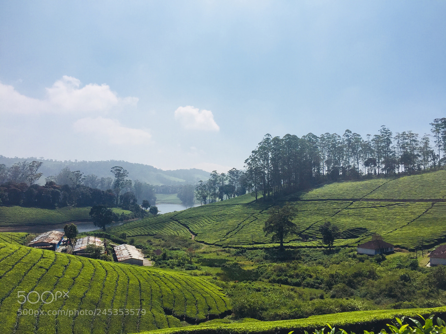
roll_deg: -3.3
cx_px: 223
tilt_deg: +5.6
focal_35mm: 29
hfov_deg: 61.7
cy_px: 167
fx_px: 374
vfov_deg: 48.2
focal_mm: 4.15
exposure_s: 1/3968
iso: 32
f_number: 2.2
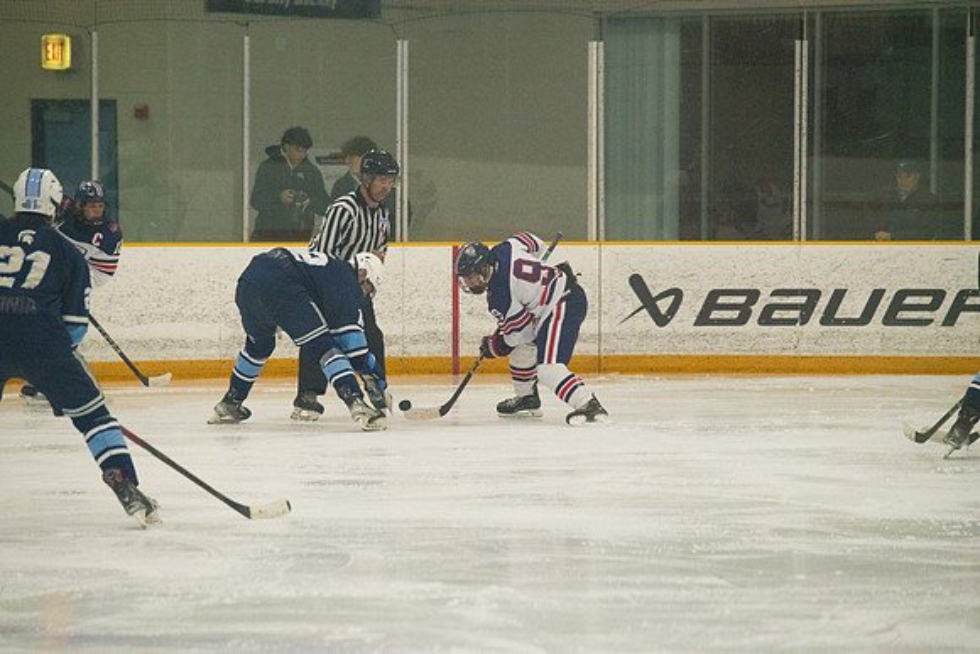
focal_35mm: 200
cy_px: 327
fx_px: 5445
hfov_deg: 10.3
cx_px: 490
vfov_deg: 6.9
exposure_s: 1/1250
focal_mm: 200
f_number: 4.5
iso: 8000
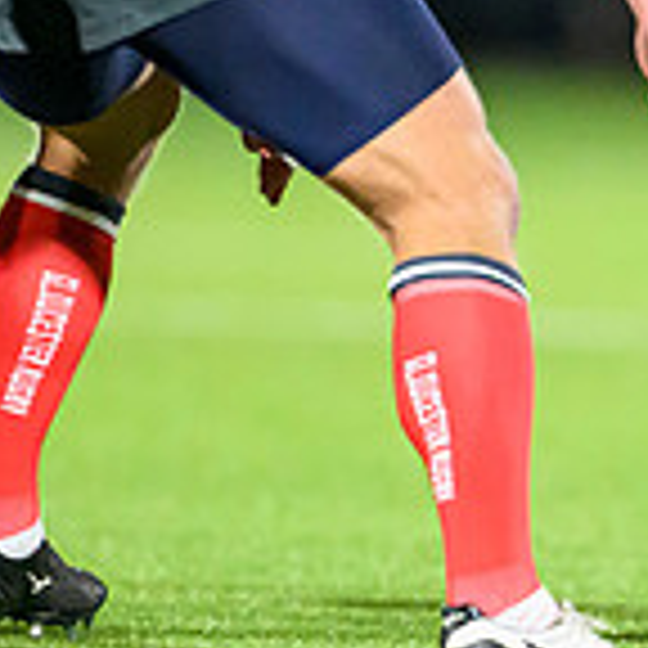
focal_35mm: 1788
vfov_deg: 1.0
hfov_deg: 1.0
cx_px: 1227
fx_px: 37868
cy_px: 211
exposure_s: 1/1250
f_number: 3.2
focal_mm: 400
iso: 8000
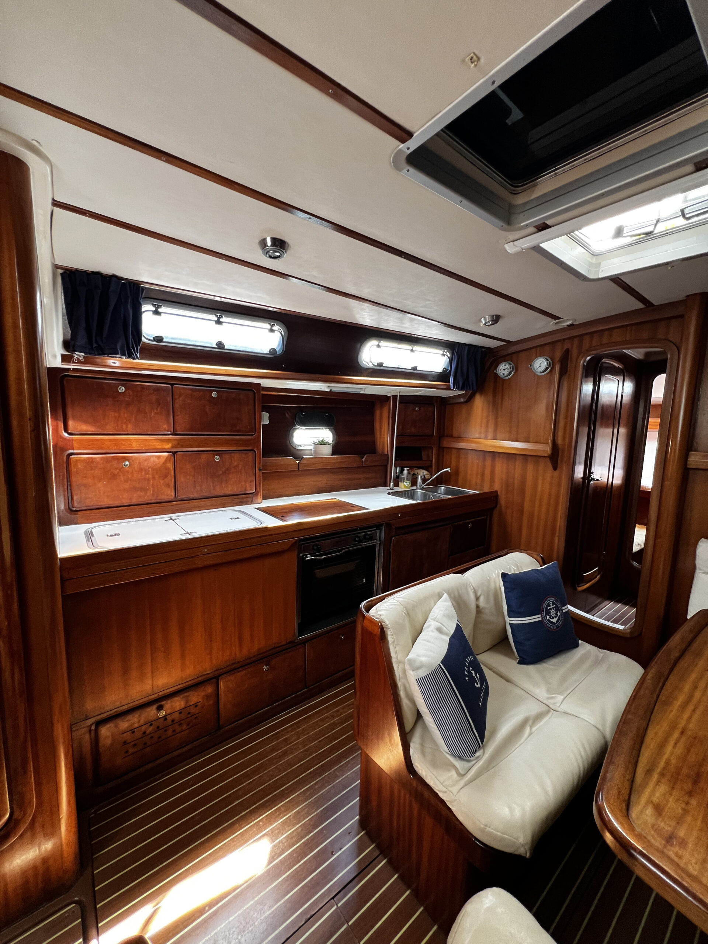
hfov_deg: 89.9
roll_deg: -1.0
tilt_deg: -5.9
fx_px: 355
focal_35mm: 13
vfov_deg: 106.2
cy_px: 472
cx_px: 354
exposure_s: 1/99
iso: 160
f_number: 1.8
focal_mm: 1.57
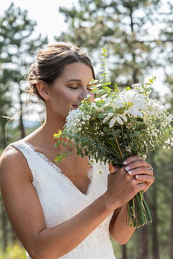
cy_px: 130
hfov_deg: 20.9
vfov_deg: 31.0
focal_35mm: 65
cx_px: 86
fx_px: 469
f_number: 4.5
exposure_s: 1/160
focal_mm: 65
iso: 80
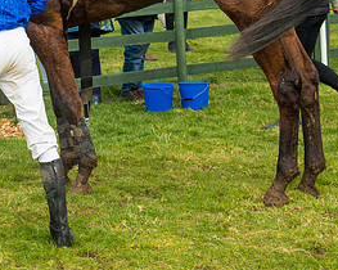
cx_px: -3
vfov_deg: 13.2
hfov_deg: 16.2
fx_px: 1160
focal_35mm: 116
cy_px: 23
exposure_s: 1/400
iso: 200
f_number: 5
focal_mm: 48
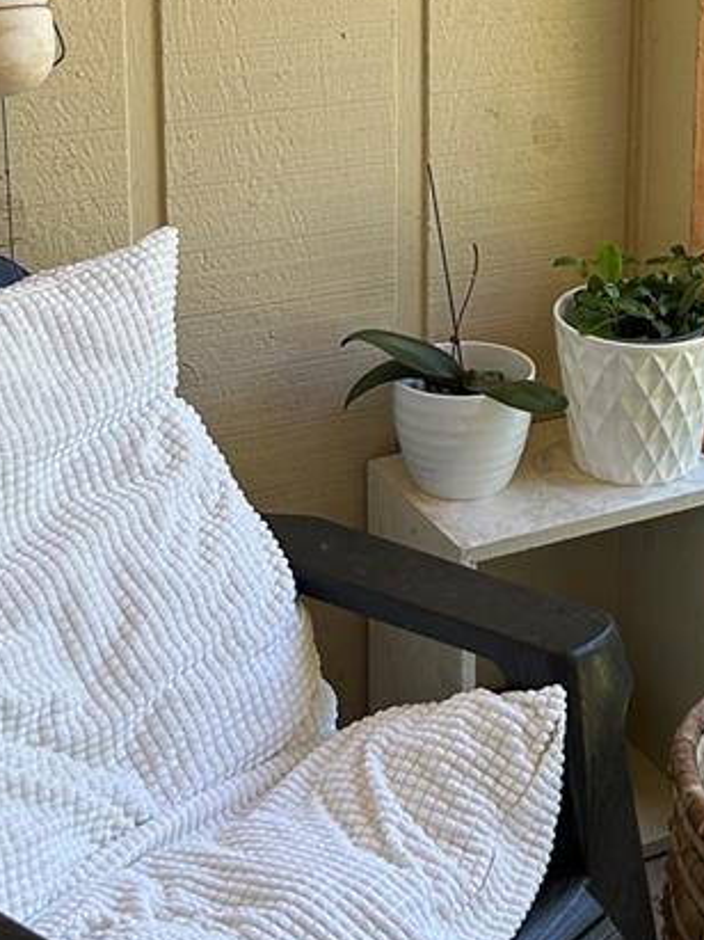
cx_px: 663
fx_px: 2062
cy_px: 75
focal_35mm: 76
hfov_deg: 19.0
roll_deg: -1.4
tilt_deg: -13.4
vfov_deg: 24.8
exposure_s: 1/120
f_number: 1.5
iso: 64
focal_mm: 5.7
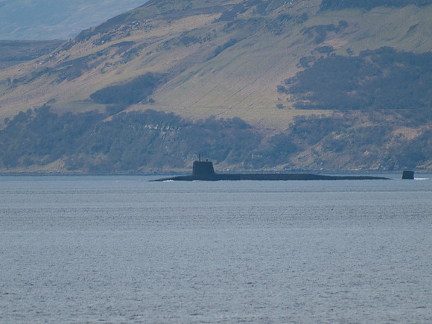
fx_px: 10620
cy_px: 162
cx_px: 216
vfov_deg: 1.7
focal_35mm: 851
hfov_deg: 2.3
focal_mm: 425
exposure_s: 1/640
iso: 200
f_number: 8
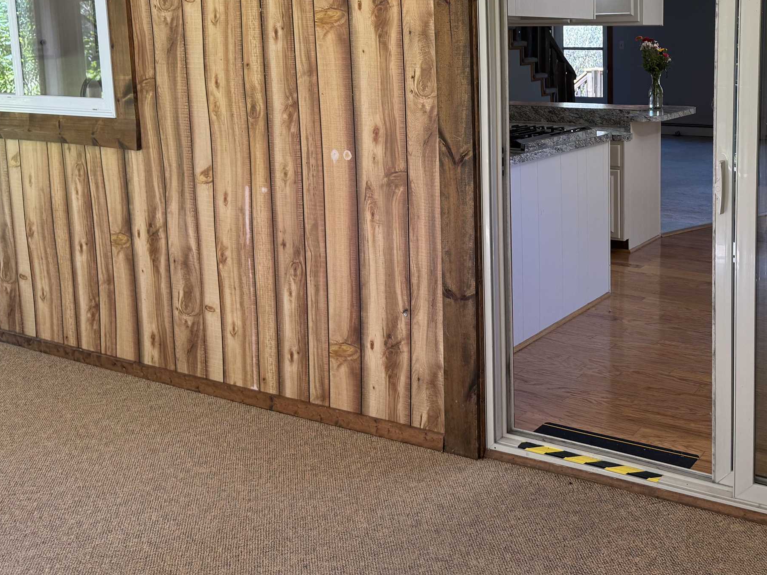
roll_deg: +0.4
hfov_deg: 44.1
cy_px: 153
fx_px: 909
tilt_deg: -7.6
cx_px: 583
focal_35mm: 41
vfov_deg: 34.5
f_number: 1.78
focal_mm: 6.76
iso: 100
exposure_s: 1/120
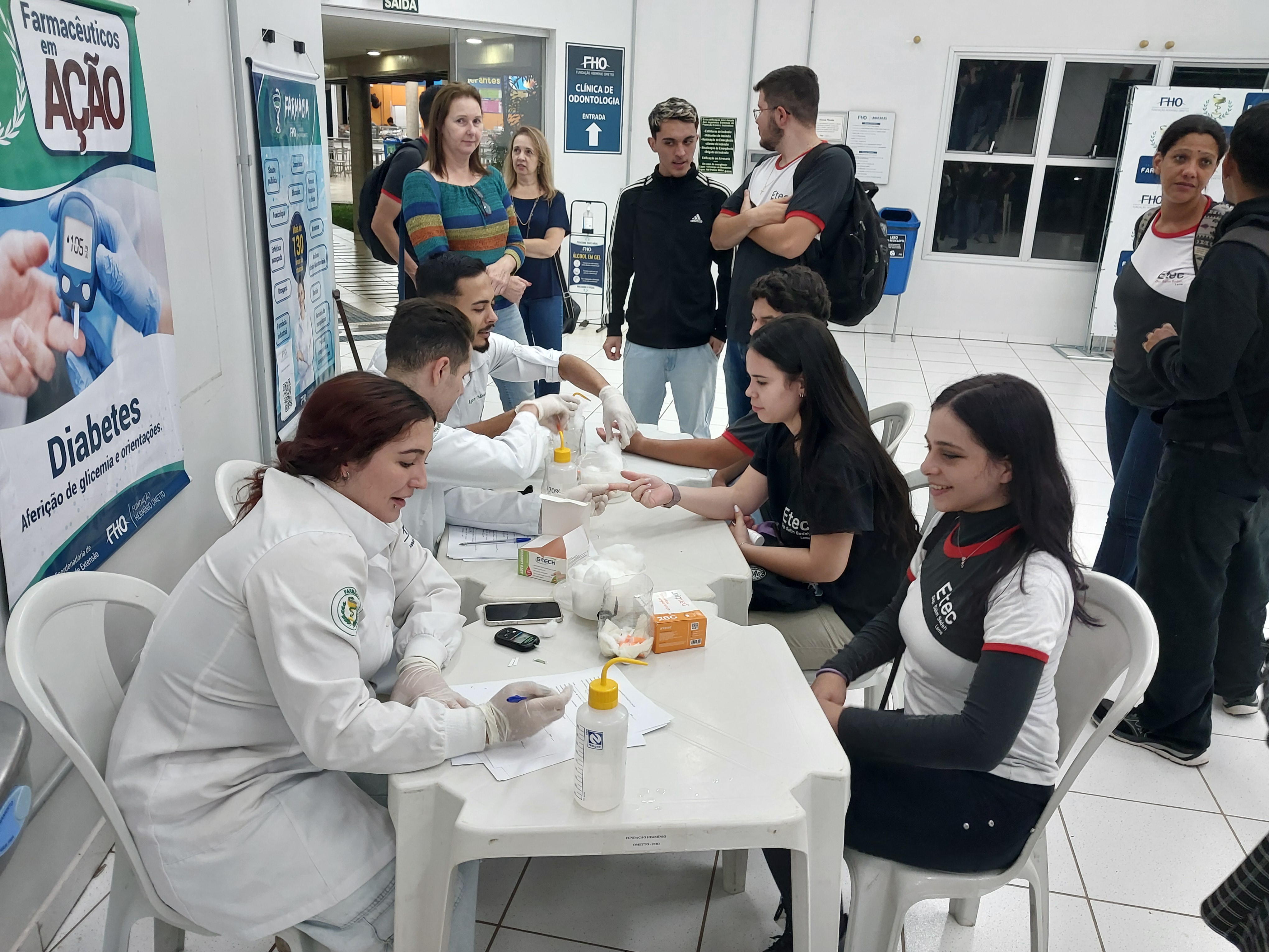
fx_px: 1100
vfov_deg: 46.8
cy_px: 476
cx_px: 634
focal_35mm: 30
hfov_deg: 60.0
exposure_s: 1/60
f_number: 1.8
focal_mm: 4.6
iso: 125
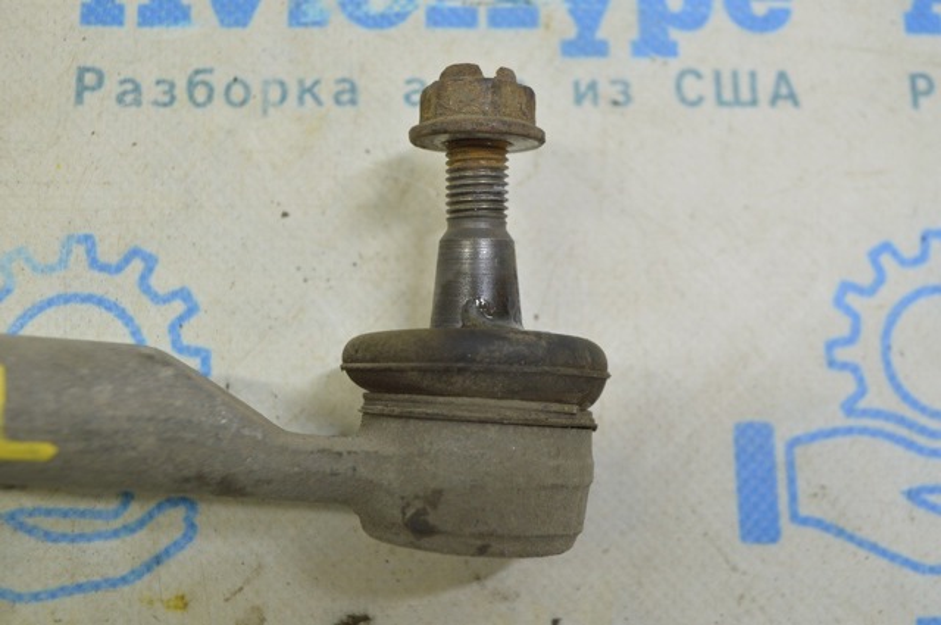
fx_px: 1018
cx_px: 470
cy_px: 312
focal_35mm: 39
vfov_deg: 34.1
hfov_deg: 49.6
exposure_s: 1/20
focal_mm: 26
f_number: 5.6
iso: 400
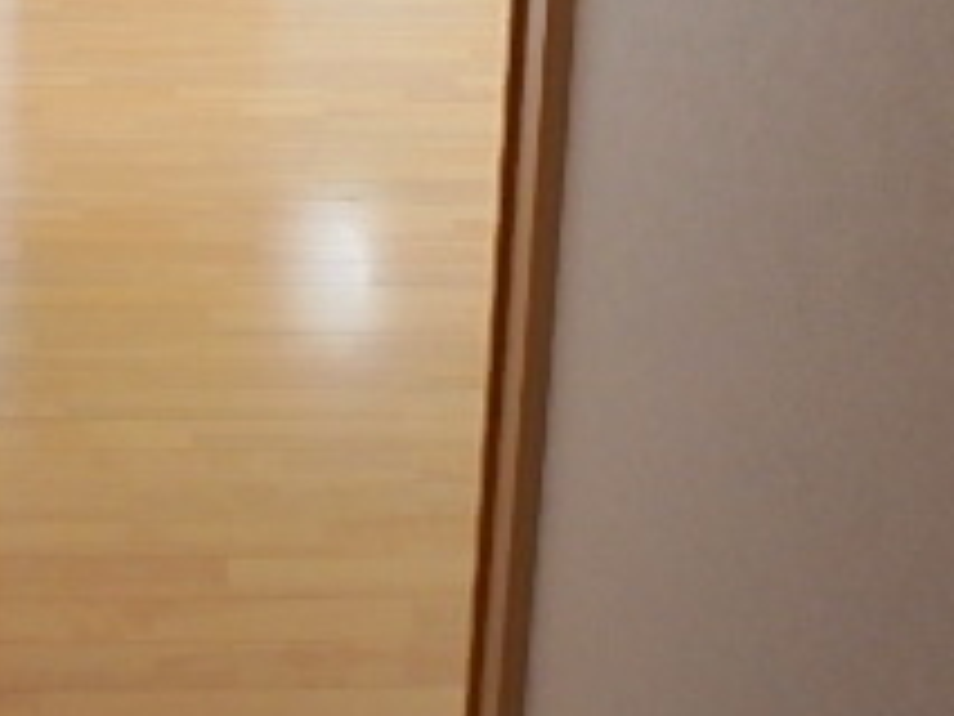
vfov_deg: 21.2
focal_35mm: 63
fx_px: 1737
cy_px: -201
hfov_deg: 30.0
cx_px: 197
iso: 160
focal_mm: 3.7
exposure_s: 1/60
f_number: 3.5
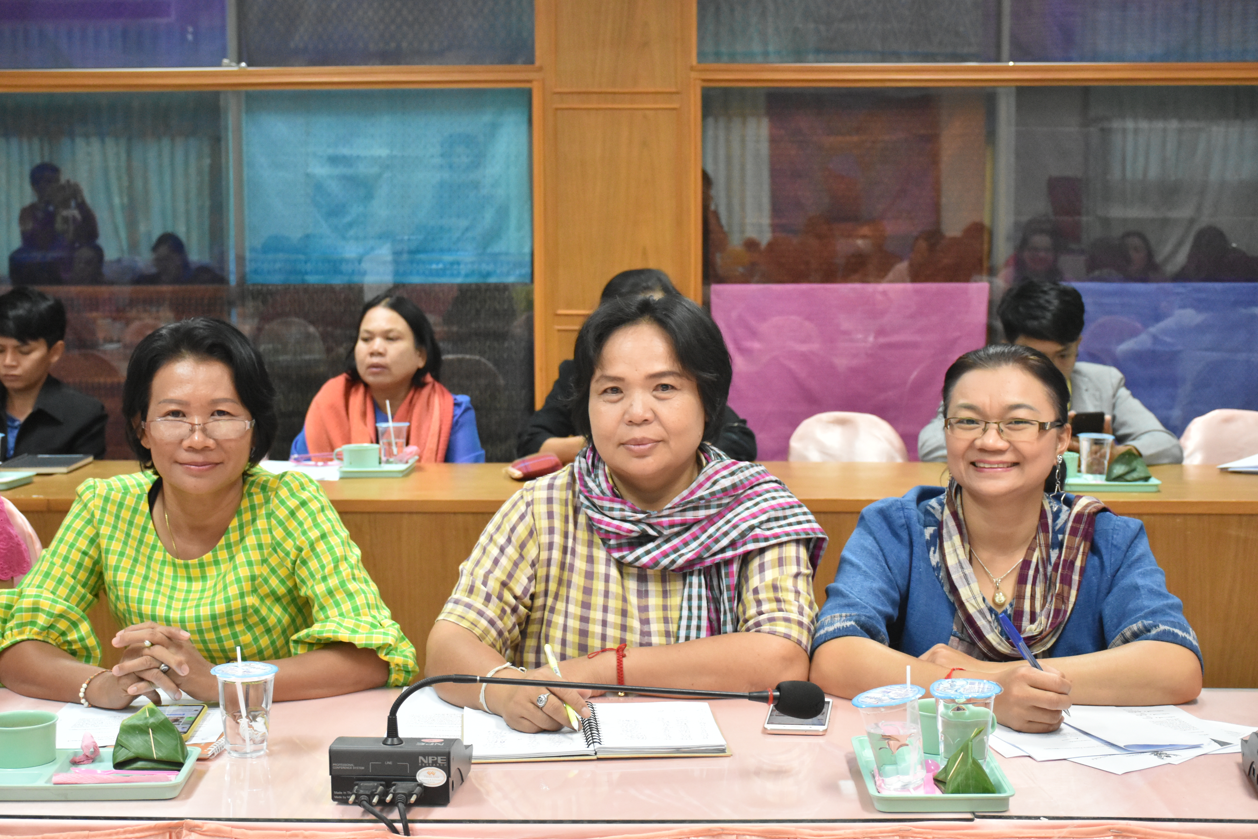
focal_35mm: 57
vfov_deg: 23.8
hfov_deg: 35.1
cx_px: 629
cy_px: 420
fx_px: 1992
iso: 2500
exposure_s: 1/125
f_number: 5.6
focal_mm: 38
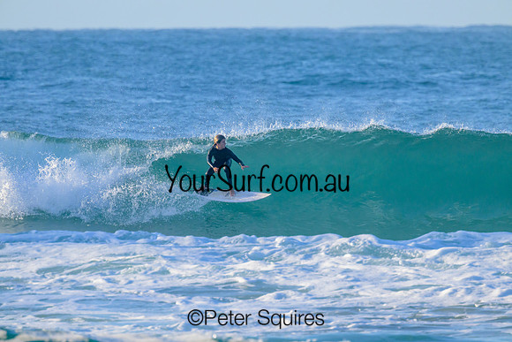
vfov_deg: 1.7
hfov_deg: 2.6
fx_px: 11380
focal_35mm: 800
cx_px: 256
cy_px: 171
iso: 2000
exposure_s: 1/2000
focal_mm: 800
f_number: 11
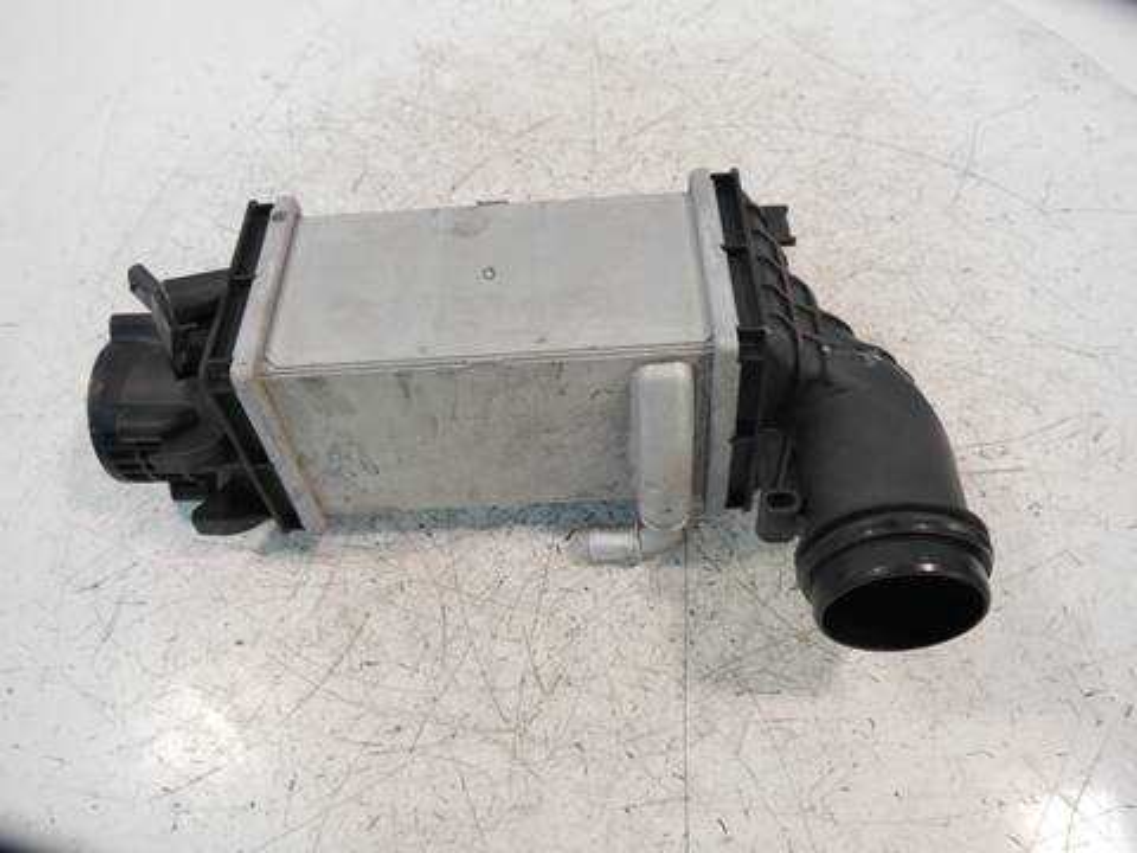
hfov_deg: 60.0
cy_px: 426
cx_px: 568
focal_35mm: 30
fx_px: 985
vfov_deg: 46.8
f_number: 3.5
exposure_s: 1/125
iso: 800
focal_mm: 15
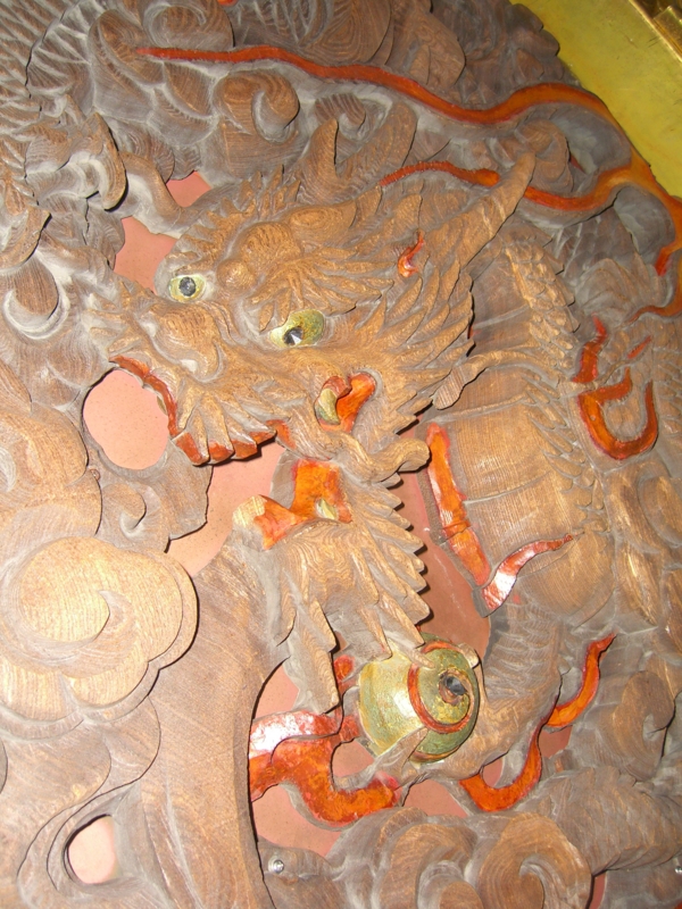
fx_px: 998
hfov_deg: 37.7
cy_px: 454
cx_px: 341
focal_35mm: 38
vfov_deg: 49.0
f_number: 2.8
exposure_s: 1/60
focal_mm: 7.9
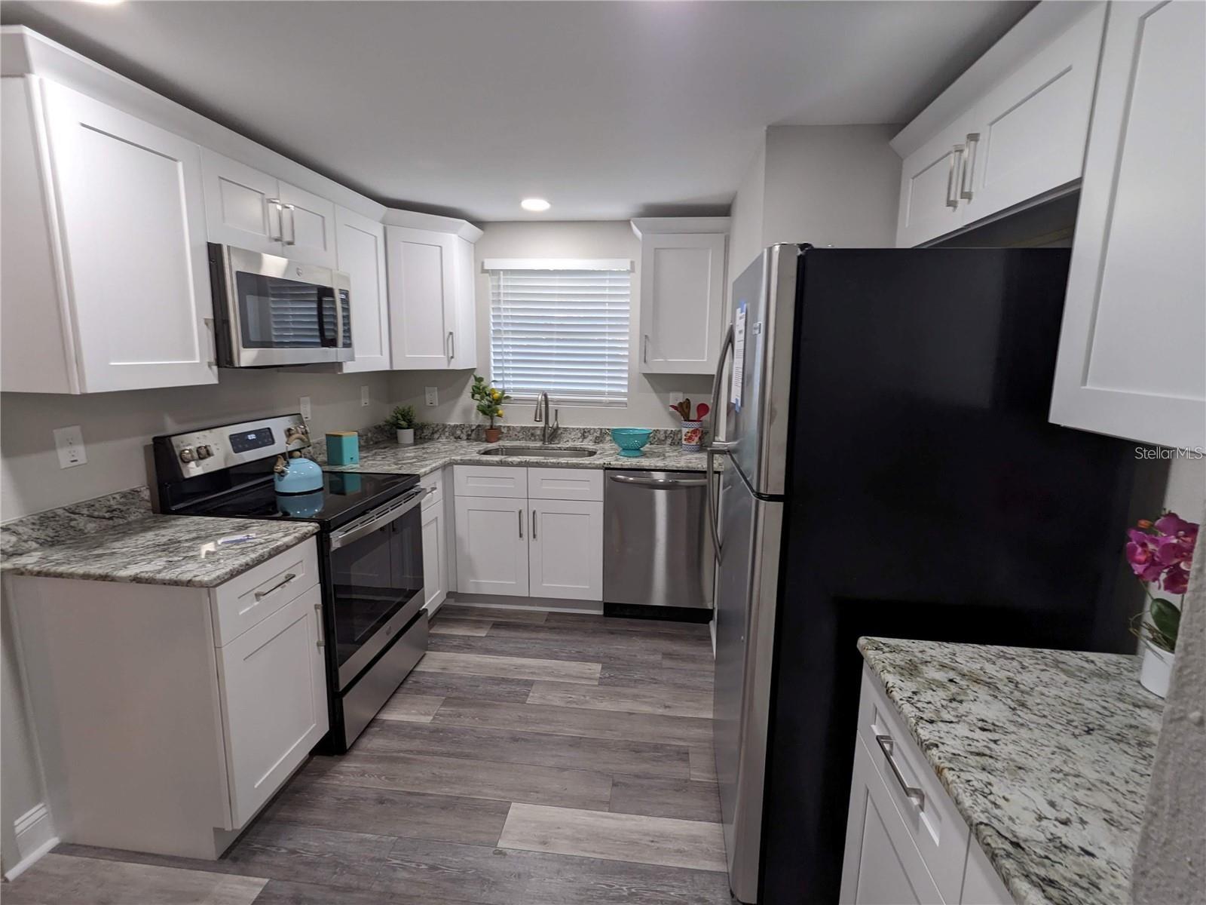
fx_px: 557
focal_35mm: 16
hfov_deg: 94.5
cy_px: 452
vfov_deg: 78.1
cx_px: 603
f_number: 2.2
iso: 62
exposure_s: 1/30
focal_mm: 2.22
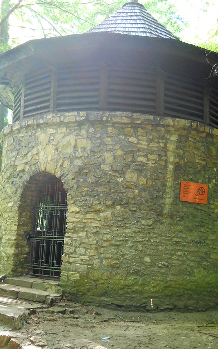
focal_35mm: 44
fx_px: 418
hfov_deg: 29.2
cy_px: 176
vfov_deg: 45.3
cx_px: 113
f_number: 3.1
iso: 400
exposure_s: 1/30
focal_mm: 6.72
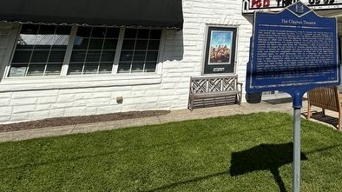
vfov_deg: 32.3
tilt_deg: +17.1
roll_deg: +0.5
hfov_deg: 53.3
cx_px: 319
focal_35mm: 31
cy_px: -29
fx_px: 281
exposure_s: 1/8403
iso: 50
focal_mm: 2.22
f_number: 2.2
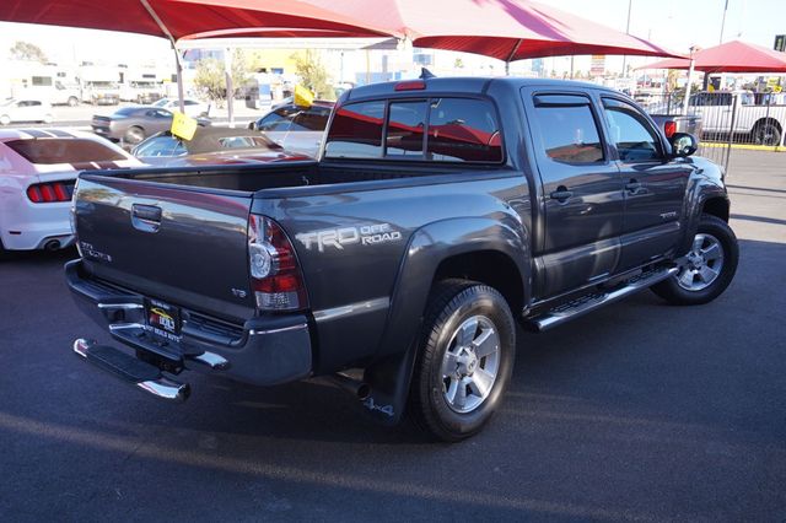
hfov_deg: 59.5
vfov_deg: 41.7
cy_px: 262
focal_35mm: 32
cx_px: 393
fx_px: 687
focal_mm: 21
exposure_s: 1/80
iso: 100
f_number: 6.3
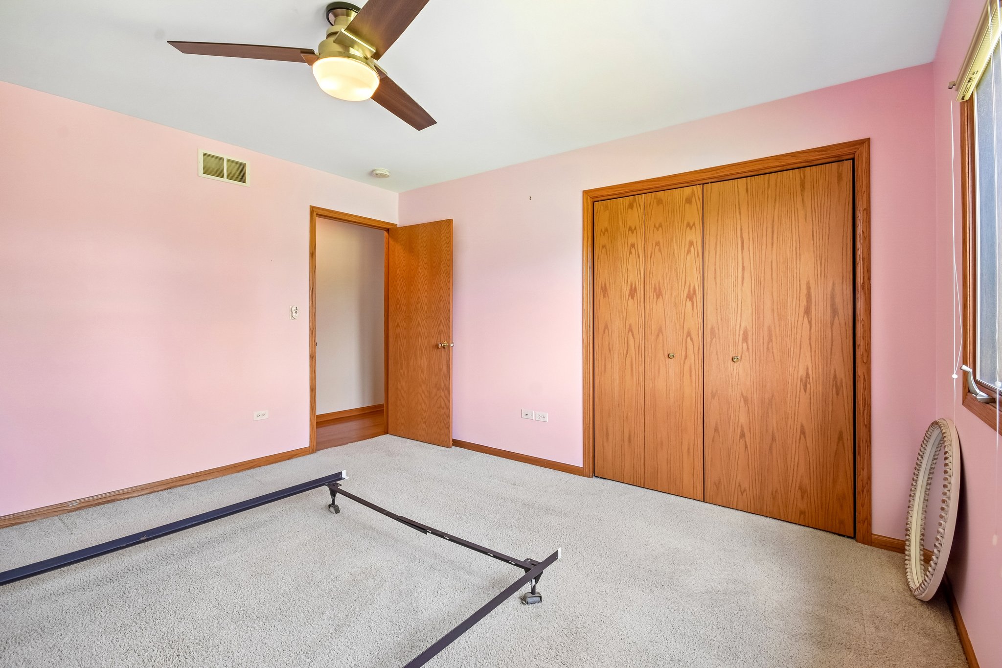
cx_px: 501
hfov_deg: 100.4
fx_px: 417
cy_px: 334
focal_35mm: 15
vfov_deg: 77.3
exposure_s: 1/13
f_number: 8
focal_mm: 10
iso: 400
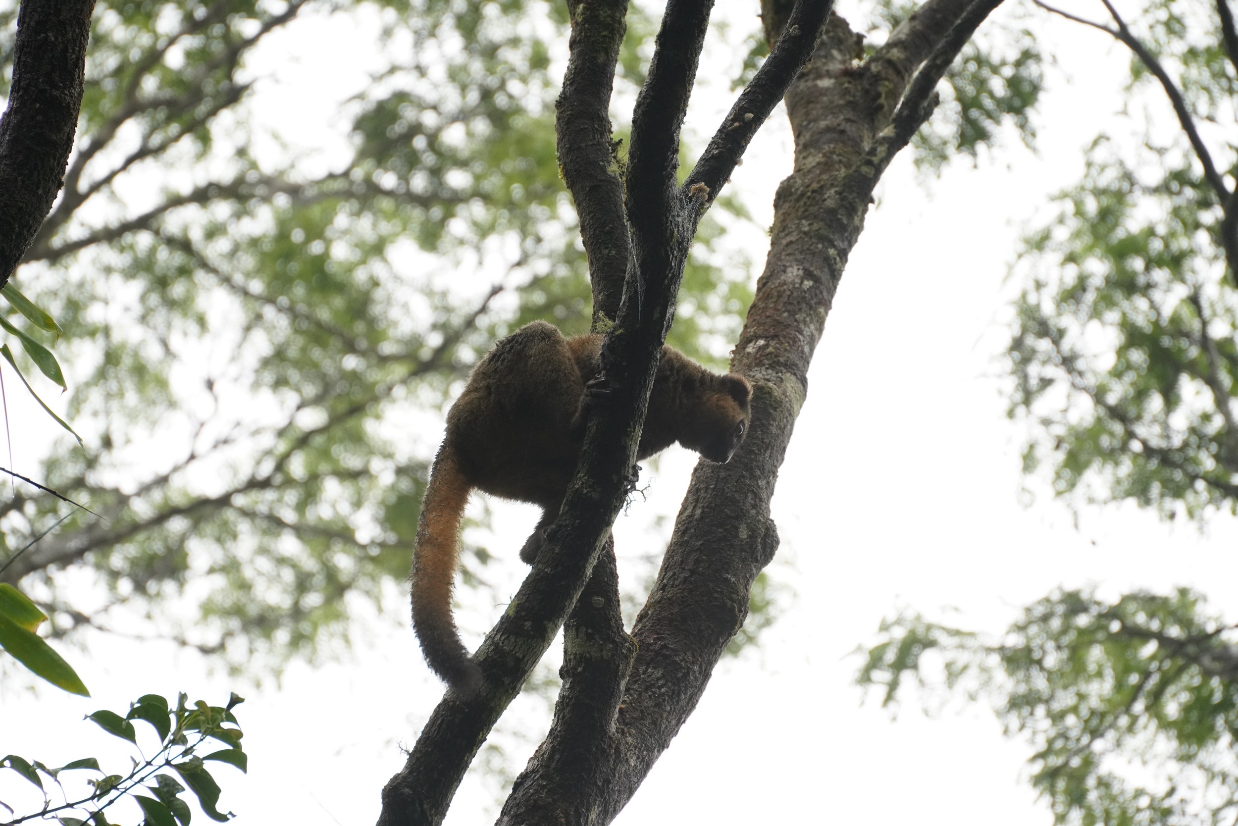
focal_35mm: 300
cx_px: 619
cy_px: 413
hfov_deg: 6.9
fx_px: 10318
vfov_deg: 4.6
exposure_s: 1/500
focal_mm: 300
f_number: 8
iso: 2500
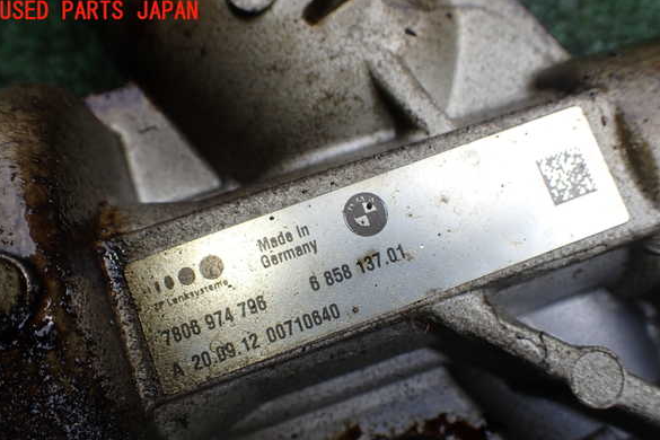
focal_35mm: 32
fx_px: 587
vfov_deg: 41.0
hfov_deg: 58.7
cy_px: 252
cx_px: 332
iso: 100
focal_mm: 5.4
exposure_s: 1/320
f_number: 3.2
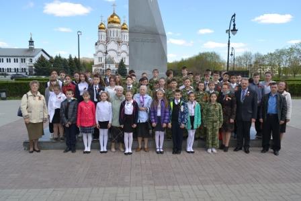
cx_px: 150
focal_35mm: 27
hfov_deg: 67.4
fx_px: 226
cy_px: 100
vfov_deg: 48.0
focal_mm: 18
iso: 100
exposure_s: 1/200
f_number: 6.3
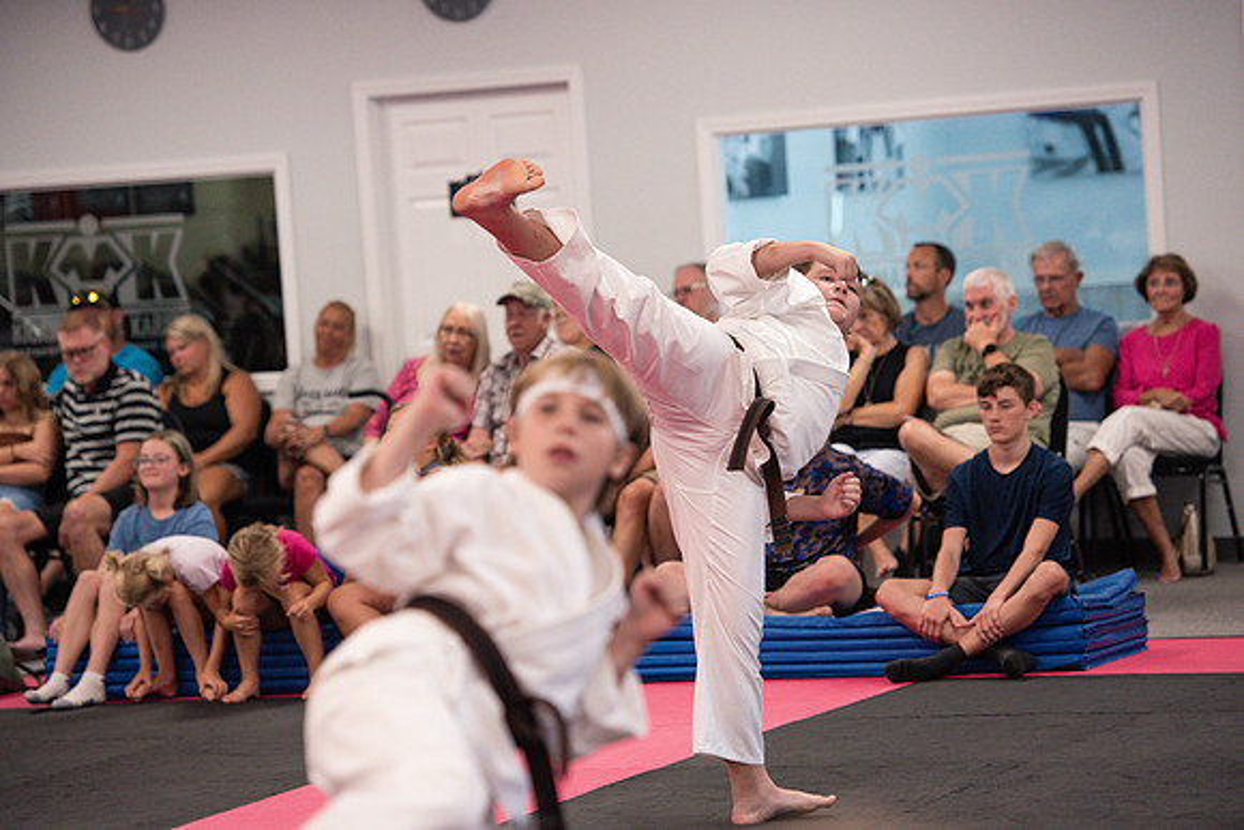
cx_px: 622
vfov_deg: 10.2
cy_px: 415
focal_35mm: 135
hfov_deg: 15.2
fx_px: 4666
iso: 1600
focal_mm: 135
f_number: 3.5
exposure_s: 1/400
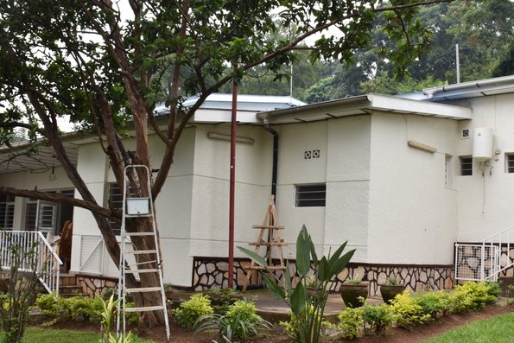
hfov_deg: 49.4
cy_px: 198
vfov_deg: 34.2
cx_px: 287
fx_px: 557
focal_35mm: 39
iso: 100
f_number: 9
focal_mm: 18
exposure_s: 1/80
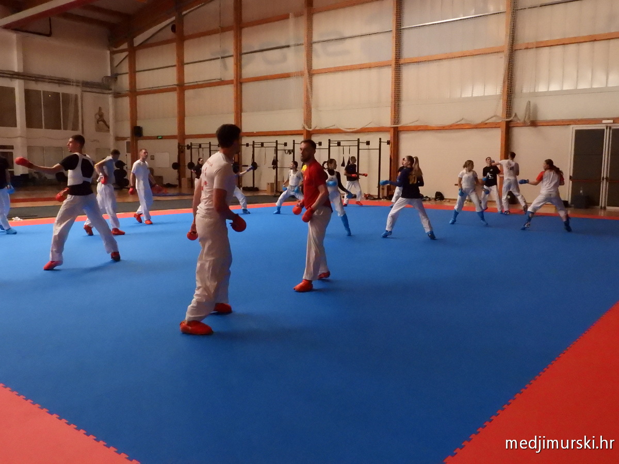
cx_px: 310
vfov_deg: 46.8
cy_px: 232
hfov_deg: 60.0
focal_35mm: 30
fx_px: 536
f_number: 5.6
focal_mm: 5.4
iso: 3200
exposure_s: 1/320
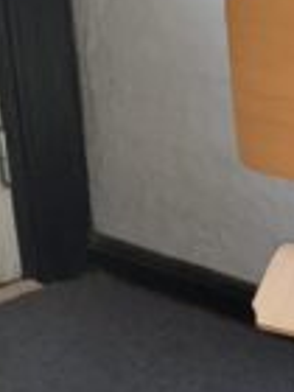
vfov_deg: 21.2
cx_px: 412
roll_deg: -2.3
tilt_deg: -27.0
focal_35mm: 89
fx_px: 1008
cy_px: 403
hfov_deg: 15.6
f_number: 1.8
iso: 50
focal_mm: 4.25
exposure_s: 1/24
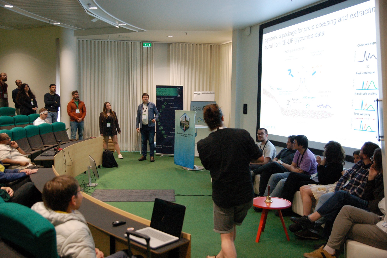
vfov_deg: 39.9
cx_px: 194
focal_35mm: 33
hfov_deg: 57.3
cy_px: 129
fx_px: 354
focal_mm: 22
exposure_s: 1/125
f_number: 3.5
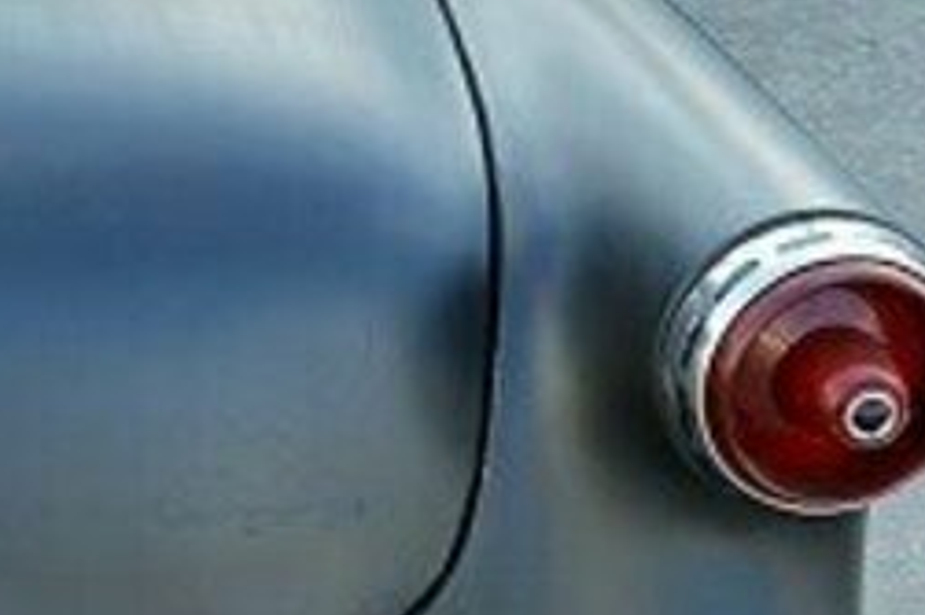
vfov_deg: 10.6
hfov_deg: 14.5
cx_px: -579
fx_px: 3312
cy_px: 285
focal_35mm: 129
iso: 180
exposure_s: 1/125
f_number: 5.6
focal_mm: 18
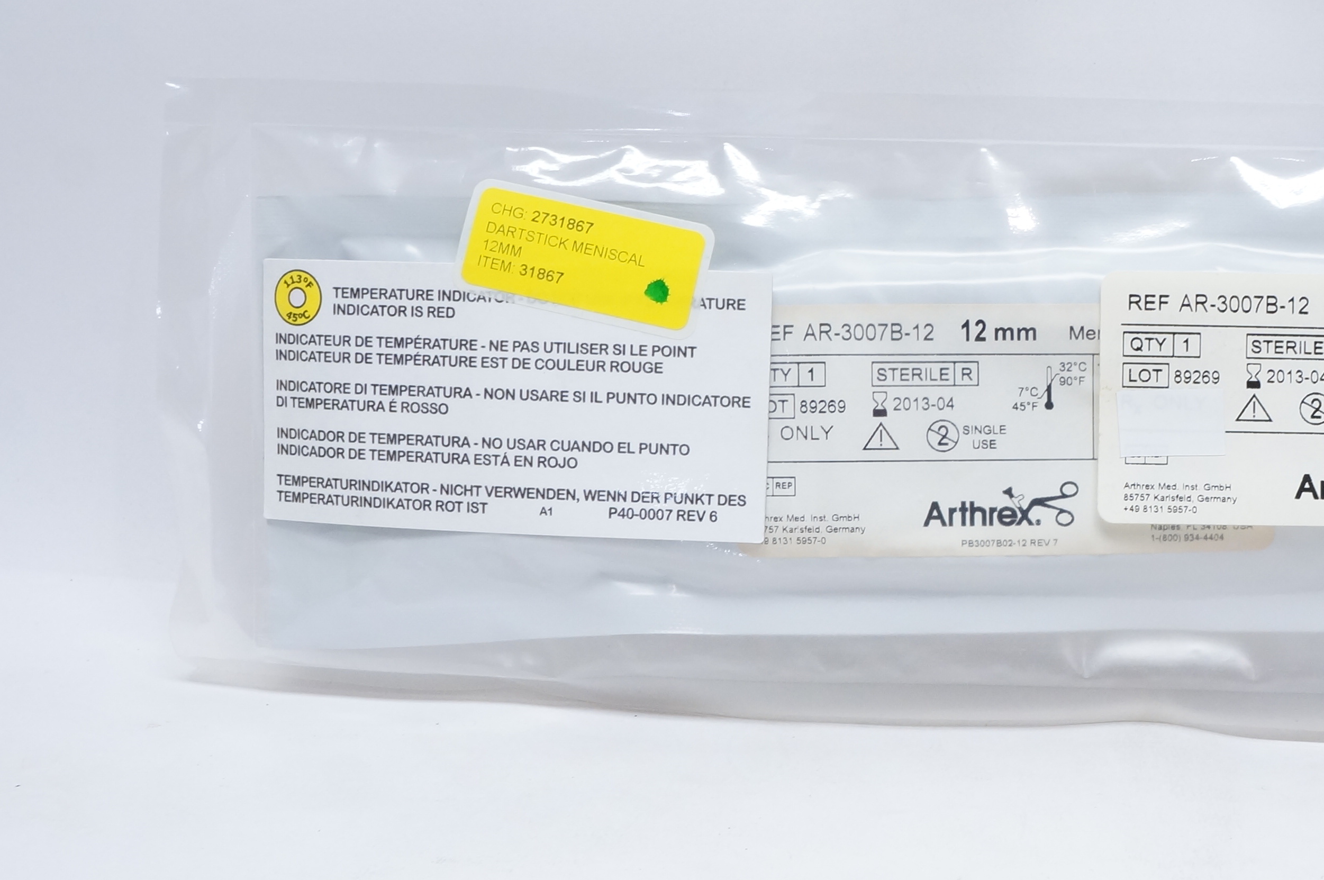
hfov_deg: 36.0
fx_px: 1947
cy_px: 411
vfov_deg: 25.5
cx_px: 1098
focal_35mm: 53
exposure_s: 1/25
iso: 800
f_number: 9
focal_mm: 18
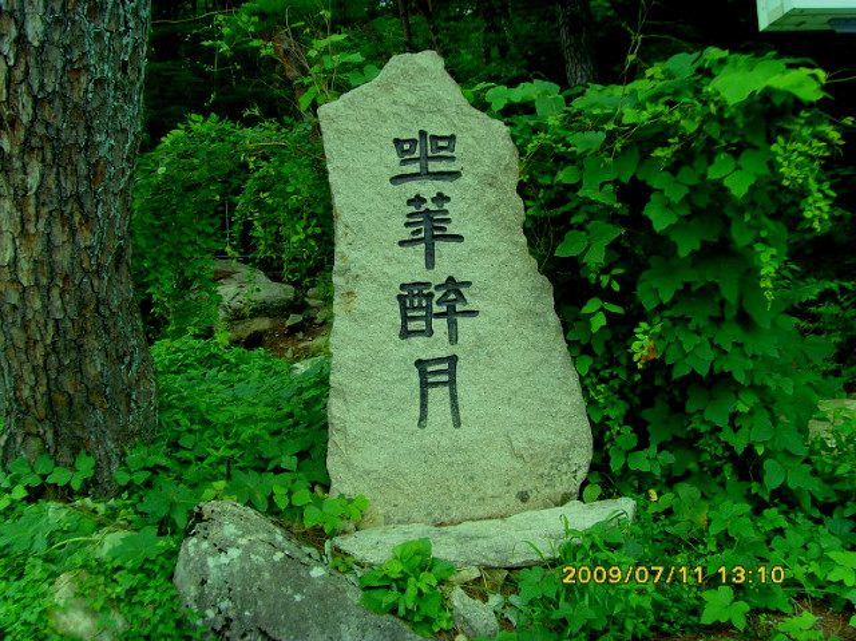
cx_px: 428
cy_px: 320
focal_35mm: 39
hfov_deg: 47.9
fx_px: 964
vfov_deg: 36.8
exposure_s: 1/180
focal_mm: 6.6
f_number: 3.5
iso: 80
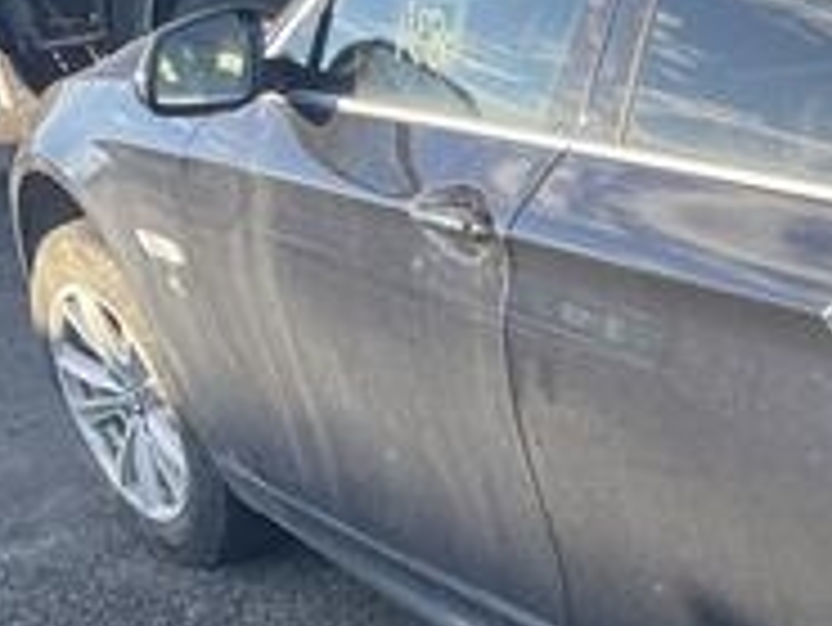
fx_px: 2165
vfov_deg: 15.6
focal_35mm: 90
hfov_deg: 19.2
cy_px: 806
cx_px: 1237
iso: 32
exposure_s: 1/432
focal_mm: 4.2
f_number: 1.6
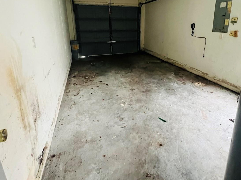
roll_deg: +0.9
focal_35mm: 19
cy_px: 59
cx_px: 138
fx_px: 132
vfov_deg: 66.7
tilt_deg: -14.7
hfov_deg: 84.2
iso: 1000
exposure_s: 1/47
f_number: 1.8
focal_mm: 1.57
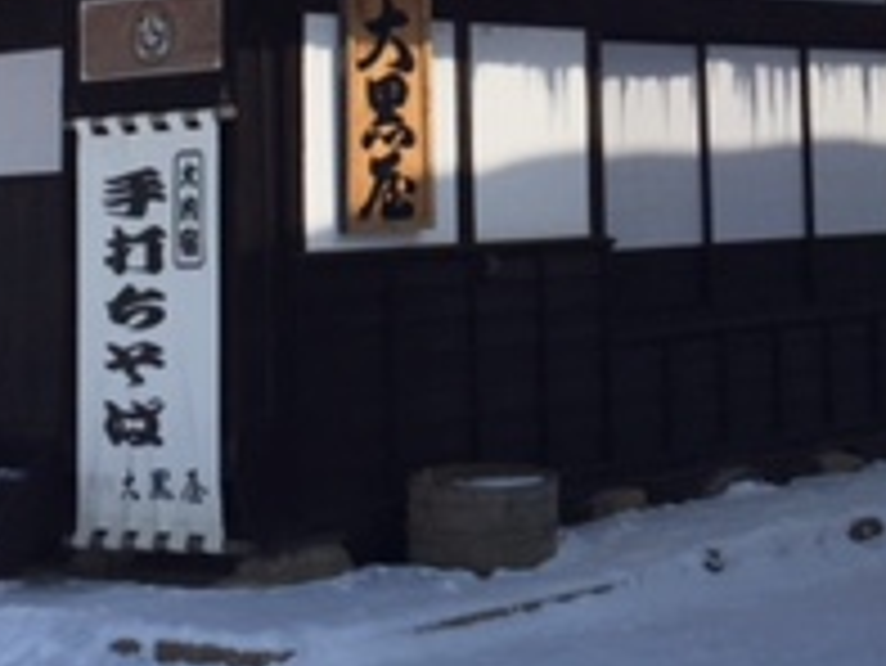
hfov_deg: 20.5
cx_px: 765
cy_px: -153
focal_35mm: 94
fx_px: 2407
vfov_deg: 15.1
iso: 32
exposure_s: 1/4405
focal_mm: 4.15
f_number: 2.2
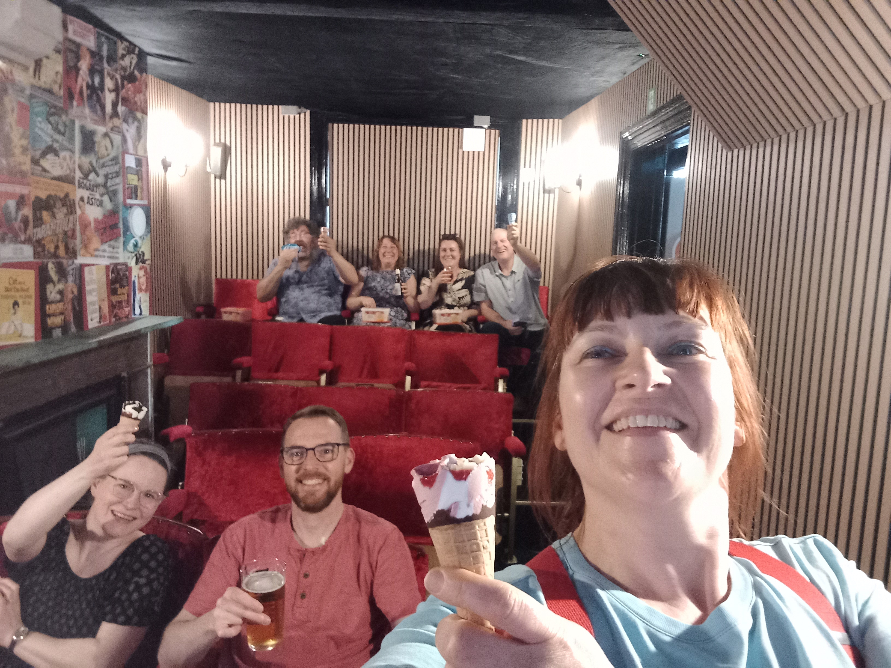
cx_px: 446
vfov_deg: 54.9
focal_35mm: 25
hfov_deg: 69.4
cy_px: 334
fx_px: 643
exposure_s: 1/14
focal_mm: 2.67
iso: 640
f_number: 2.2
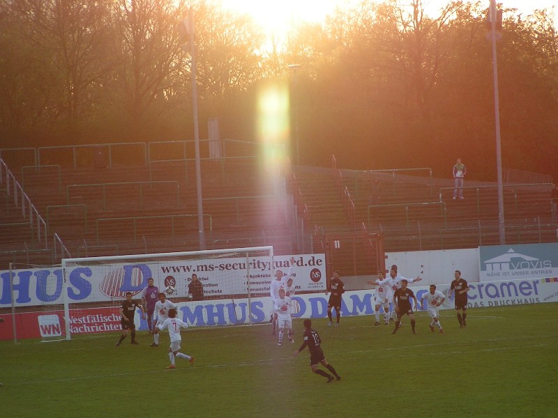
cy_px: 209
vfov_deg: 7.2
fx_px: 3321
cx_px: 279
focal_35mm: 206
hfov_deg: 9.6
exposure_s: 1/320
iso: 80
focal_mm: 31.5
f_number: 3.5
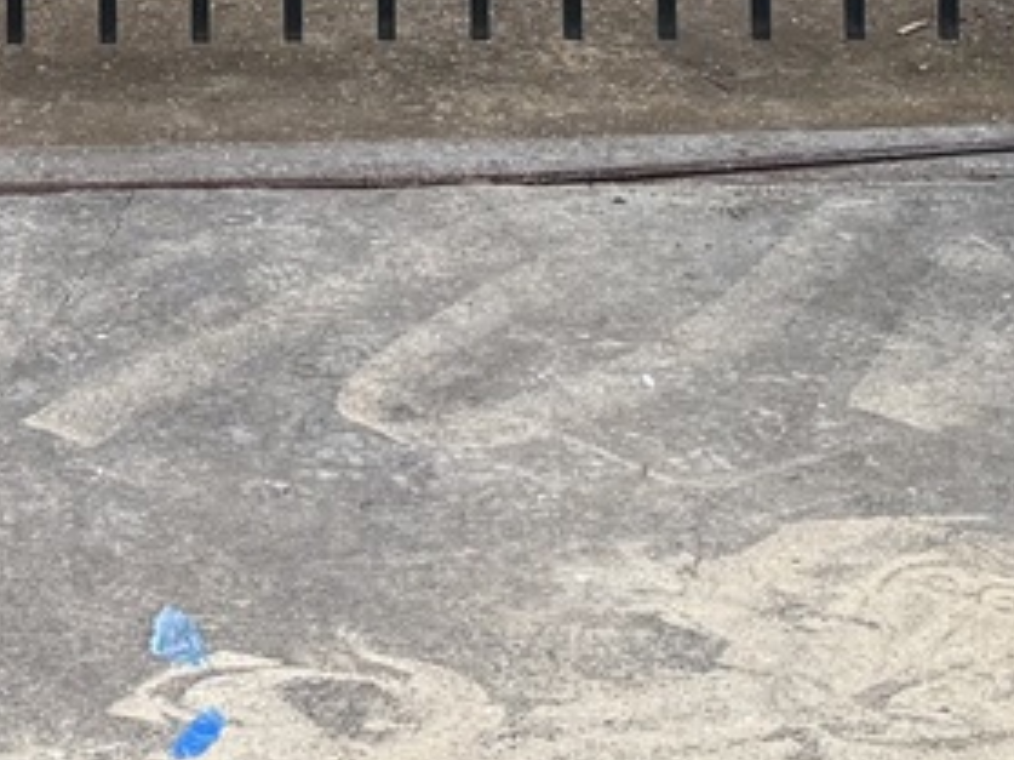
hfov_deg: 15.6
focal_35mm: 124
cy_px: -982
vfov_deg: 10.5
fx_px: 3631
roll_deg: -0.6
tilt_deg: -3.0
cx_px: -44
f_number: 1.78
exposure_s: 1/60
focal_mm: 6.76
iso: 400
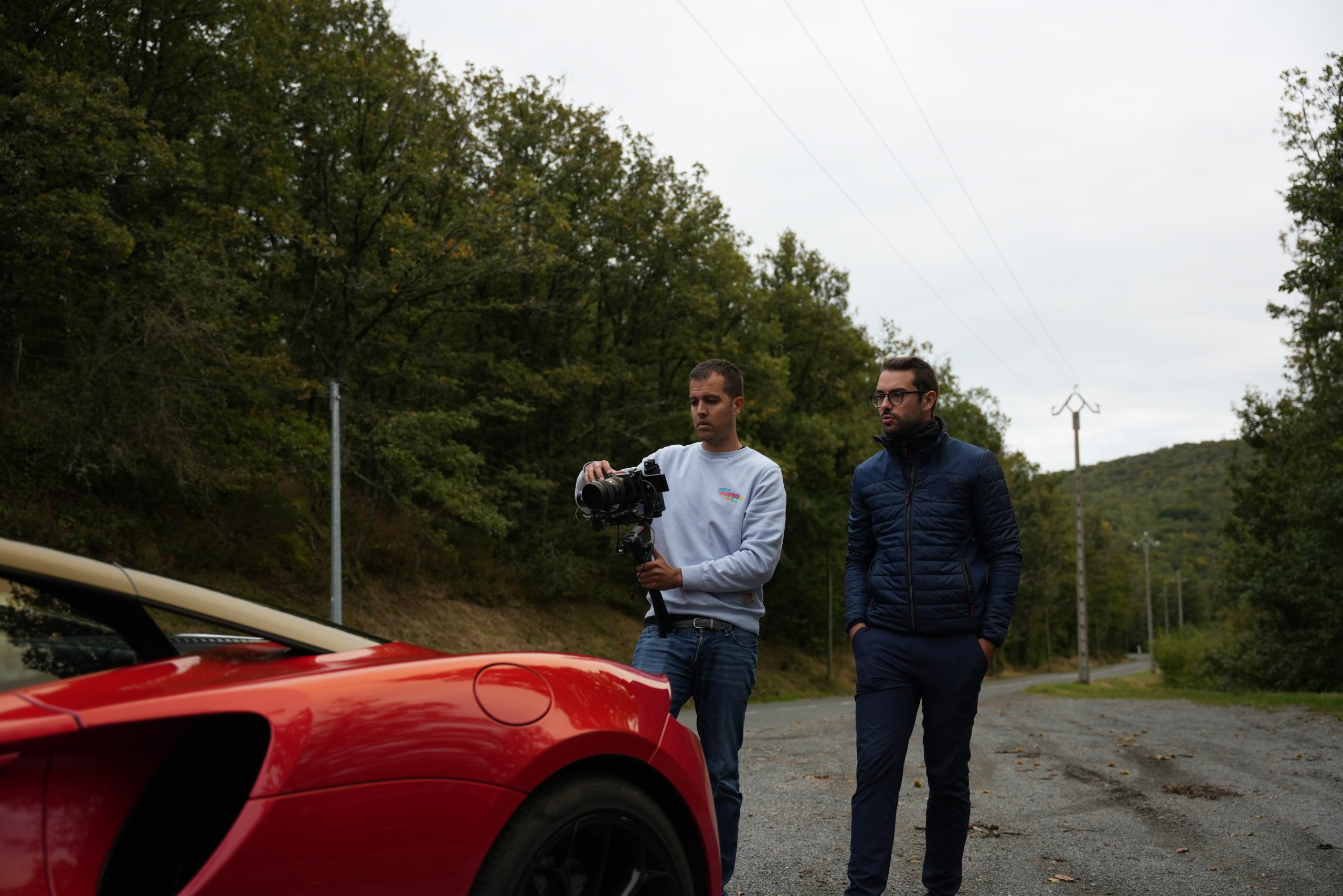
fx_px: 1406
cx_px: 672
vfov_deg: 35.3
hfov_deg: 51.0
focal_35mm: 38
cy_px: 448
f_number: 2.8
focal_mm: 37.7
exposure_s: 1/200
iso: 320
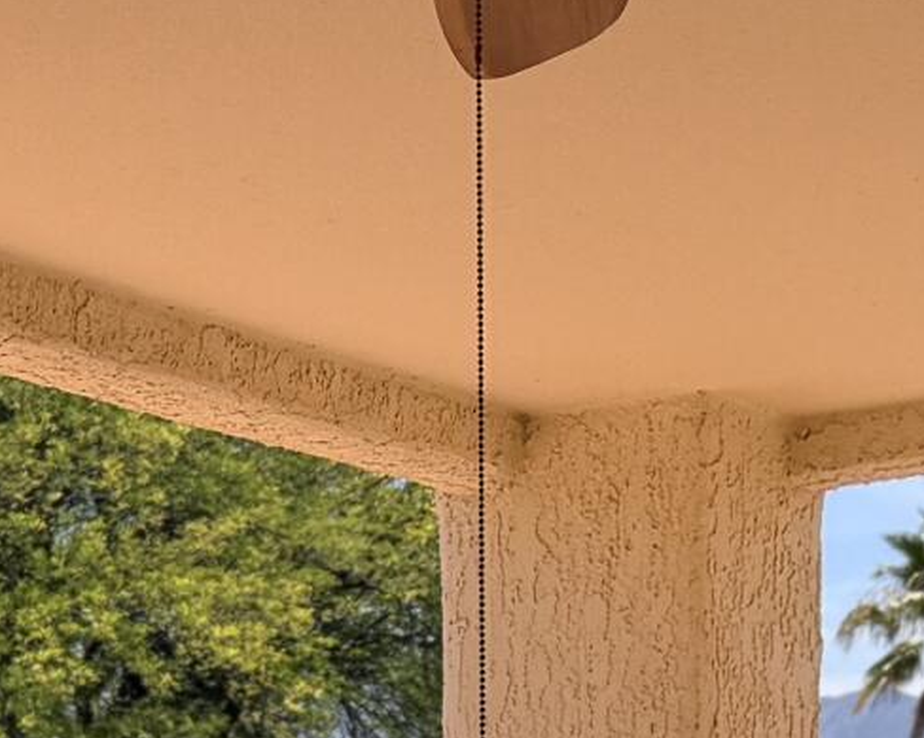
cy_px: 1239
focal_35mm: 144
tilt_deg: -1.5
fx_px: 3936
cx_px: -195
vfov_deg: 10.2
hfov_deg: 13.0
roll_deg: +0.5
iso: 80
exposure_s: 1/6173
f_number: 1.78
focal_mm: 6.76
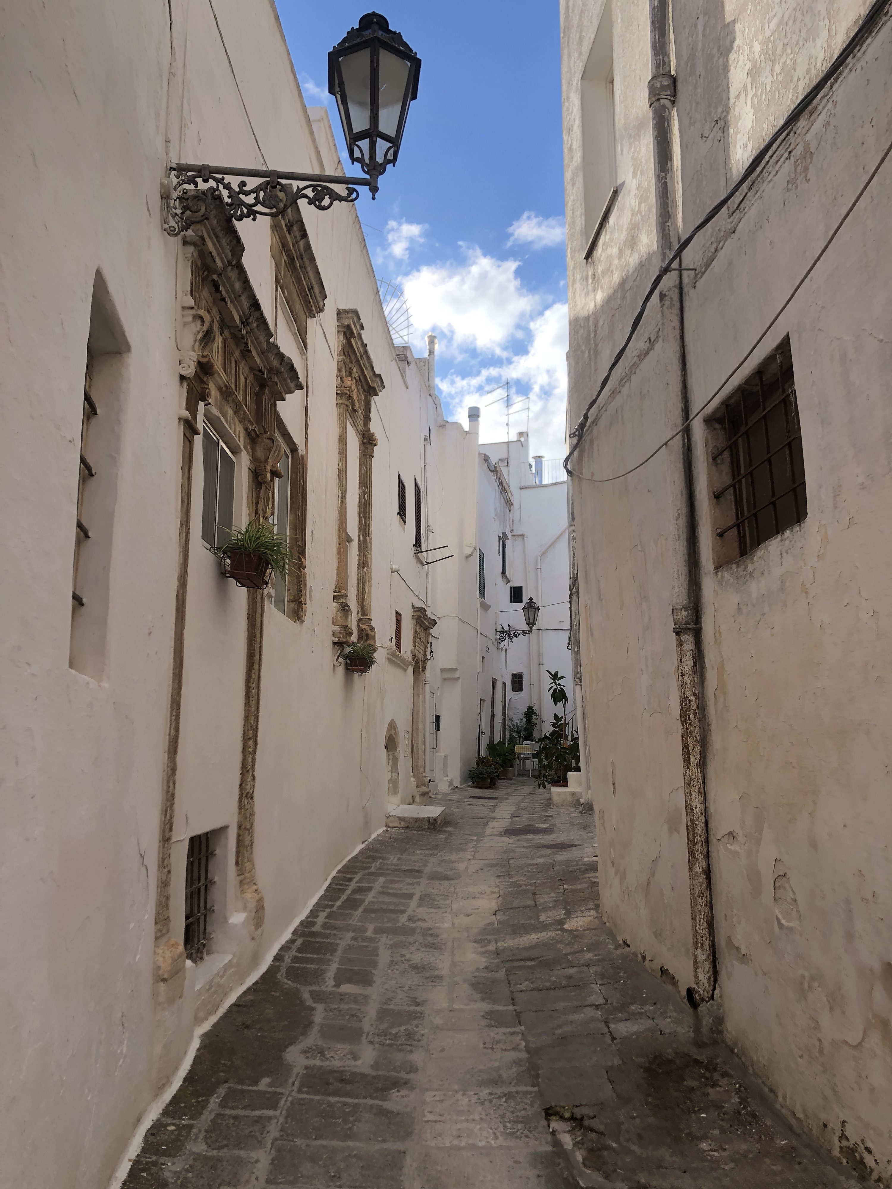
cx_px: 446
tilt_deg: +10.6
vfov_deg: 63.4
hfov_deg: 49.7
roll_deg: -0.8
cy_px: 594
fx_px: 962
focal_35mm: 28
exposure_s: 1/1080
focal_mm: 4
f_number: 1.8
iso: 20
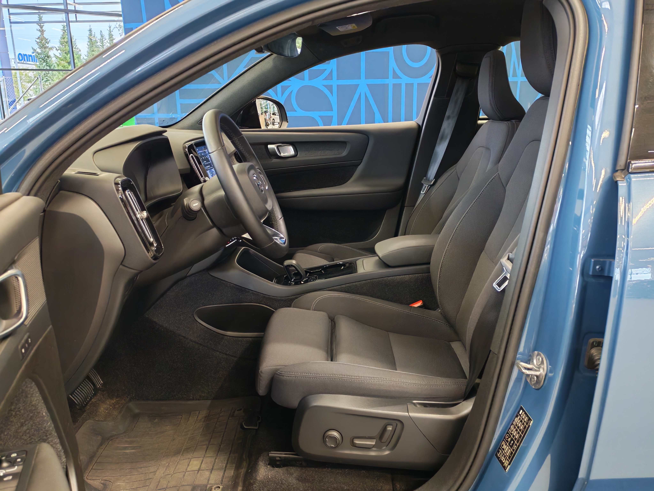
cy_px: 246
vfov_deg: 44.2
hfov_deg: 56.8
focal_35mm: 32
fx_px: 605
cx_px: 327
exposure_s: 1/100
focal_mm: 6.12
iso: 800
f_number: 1.9
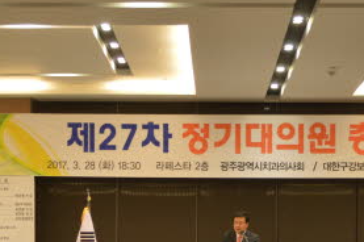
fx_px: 1349
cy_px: 262
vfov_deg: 10.1
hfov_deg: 15.4
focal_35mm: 134
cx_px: 189
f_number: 4.5
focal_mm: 29
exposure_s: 1/15
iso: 450
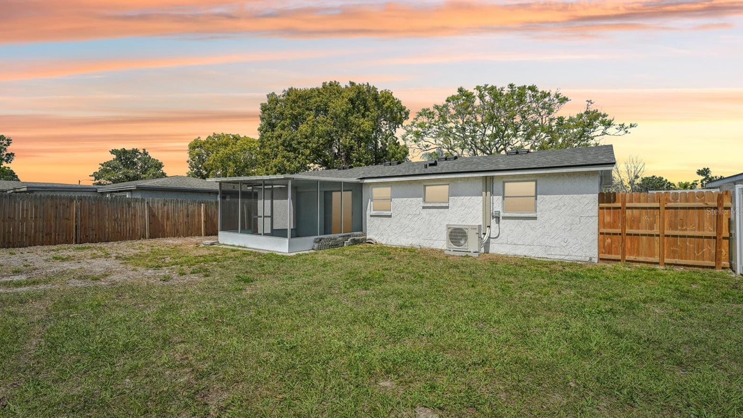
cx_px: 371
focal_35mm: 17
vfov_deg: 63.9
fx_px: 335
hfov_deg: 95.9
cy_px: 211
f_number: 8
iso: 400
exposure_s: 1/1250
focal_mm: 16
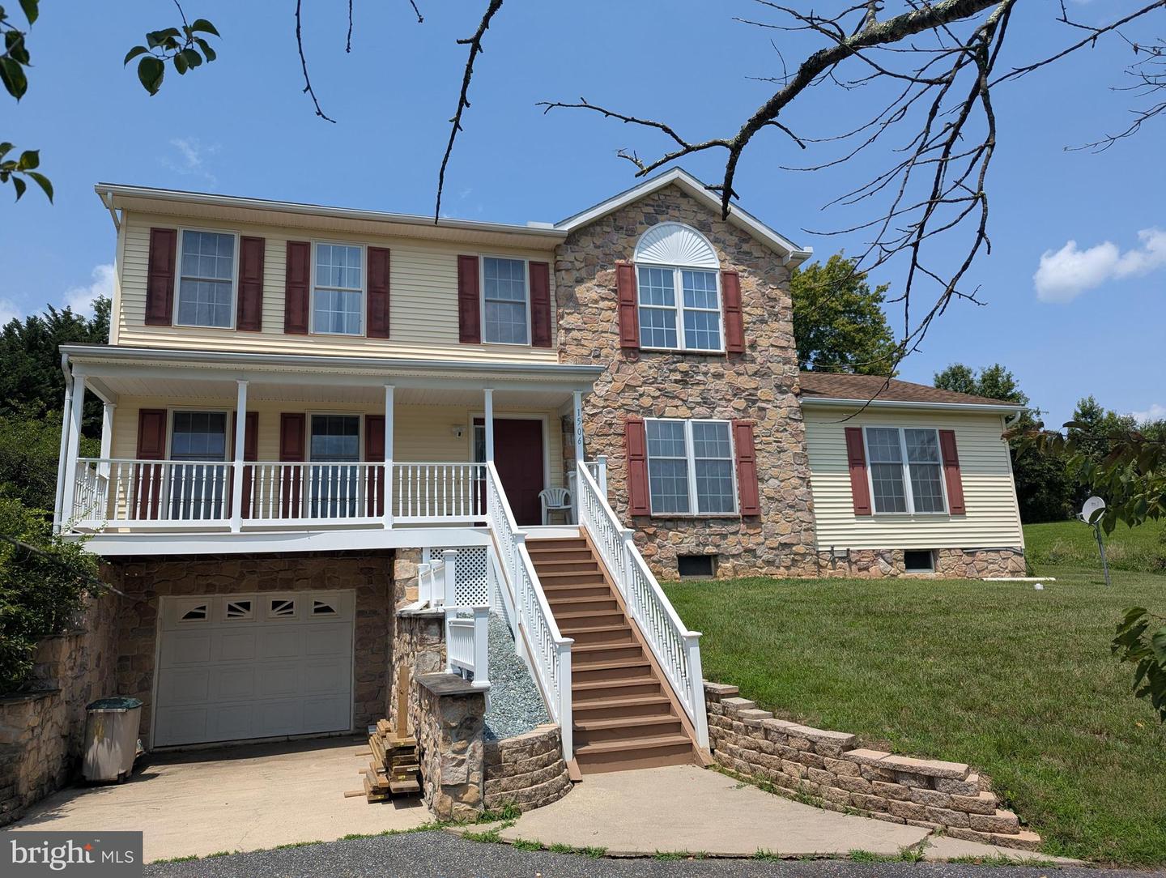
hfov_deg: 71.5
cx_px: 583
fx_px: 809
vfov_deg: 56.9
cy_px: 439
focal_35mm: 24
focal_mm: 6.81
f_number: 1.85
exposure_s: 1/2976
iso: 40
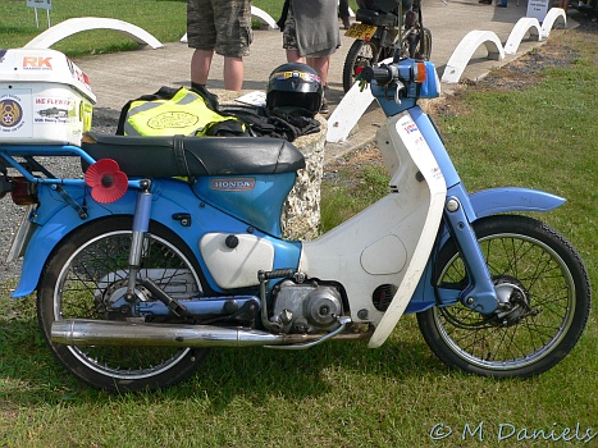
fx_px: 622
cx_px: 299
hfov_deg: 51.4
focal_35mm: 36
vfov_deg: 39.6
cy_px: 224
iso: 80
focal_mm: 6
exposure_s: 1/500
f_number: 4
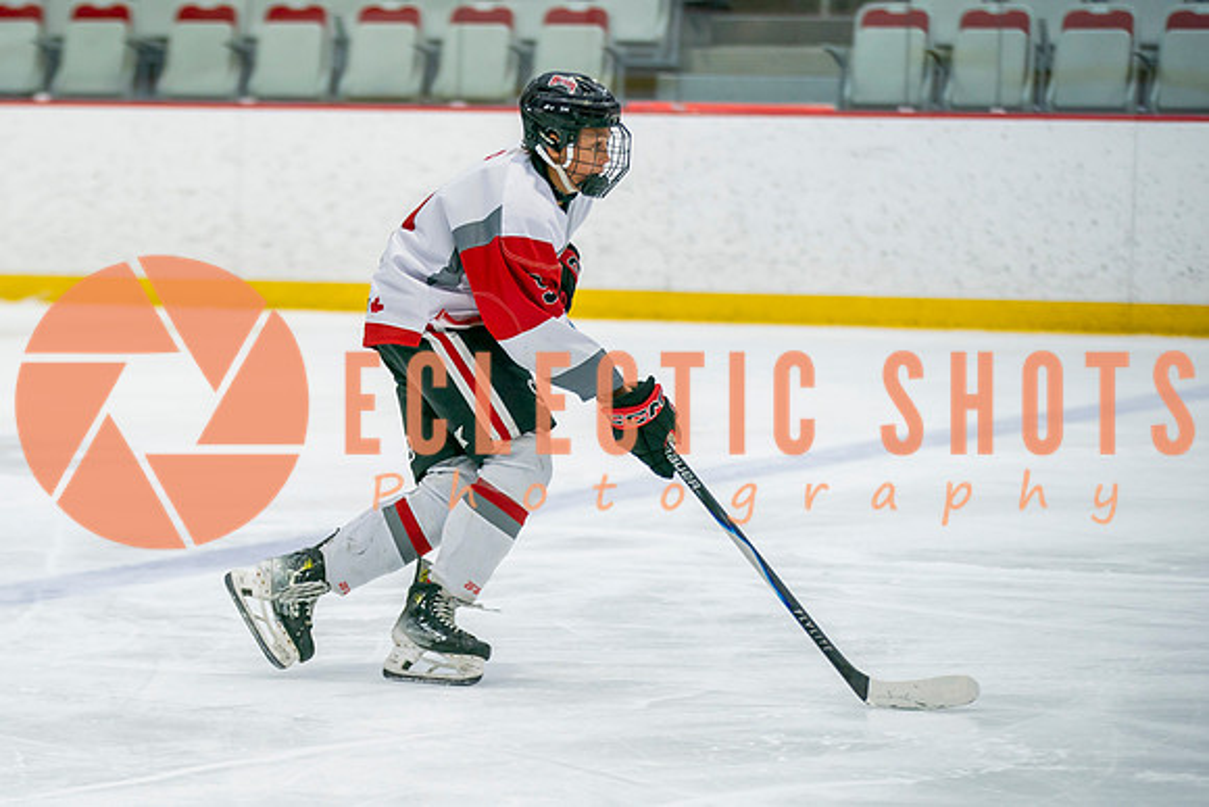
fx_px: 6250
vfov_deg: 7.4
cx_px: 351
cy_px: 404
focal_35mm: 186
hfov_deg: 11.0
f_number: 2.8
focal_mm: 130
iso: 500
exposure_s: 1/640
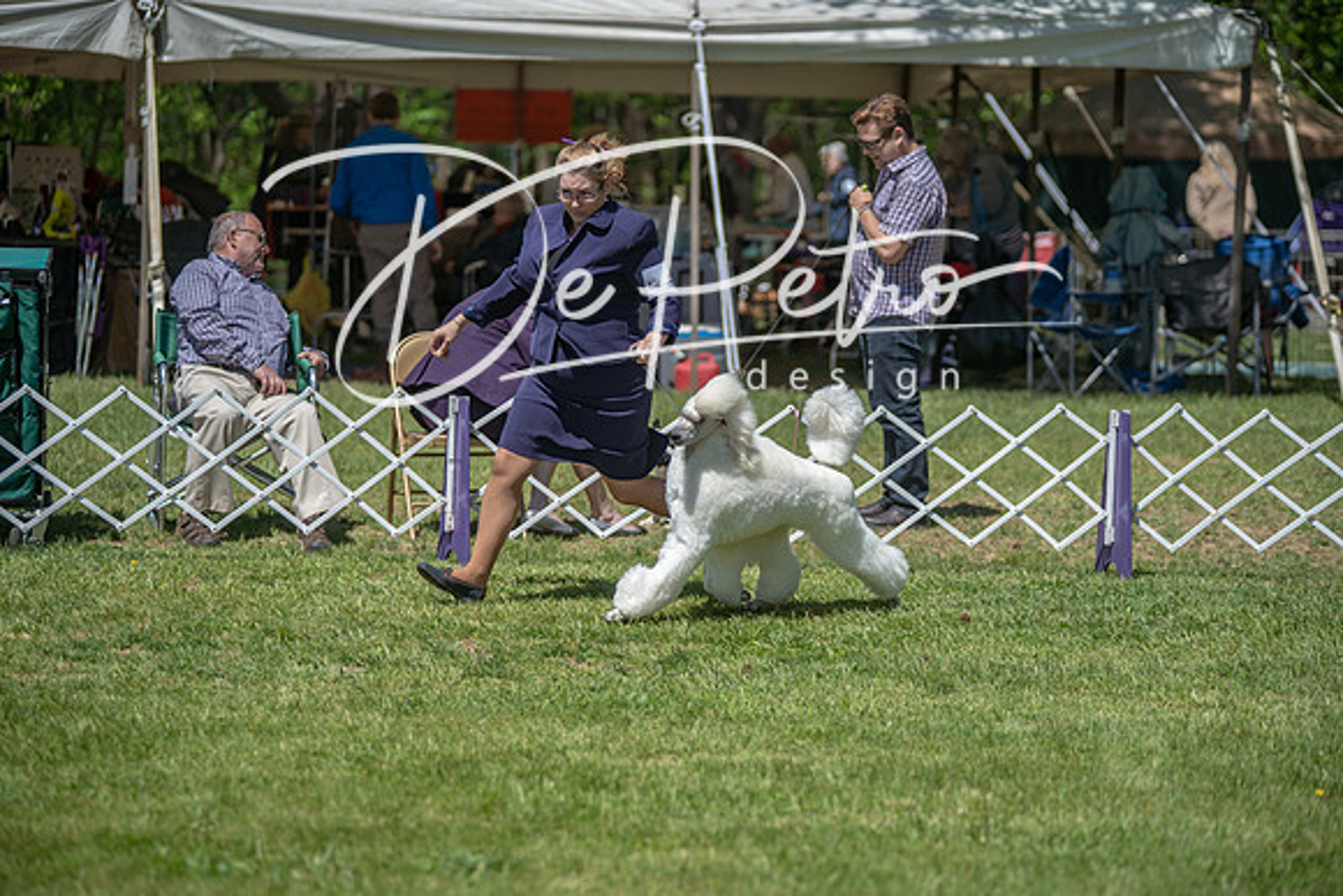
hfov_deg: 15.2
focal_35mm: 135
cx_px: 672
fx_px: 5037
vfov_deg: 10.2
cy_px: 448
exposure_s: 1/1600
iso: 100
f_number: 3.2
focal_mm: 135
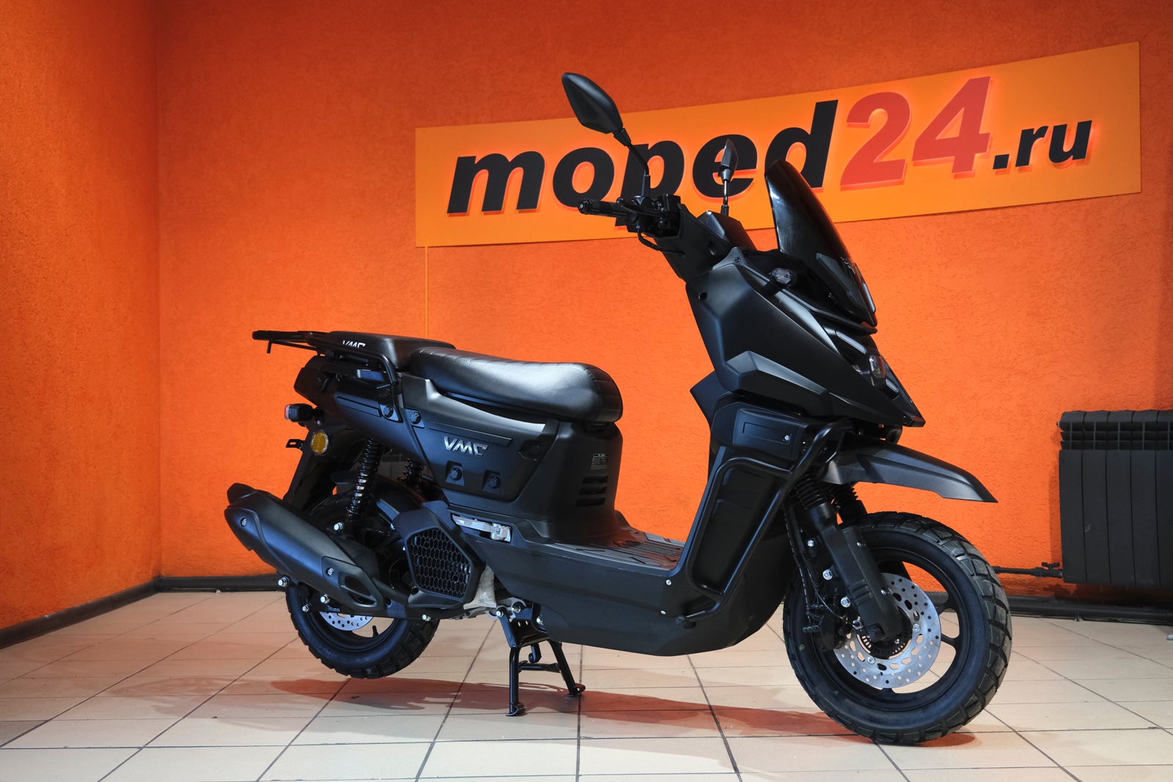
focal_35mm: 41
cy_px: 391
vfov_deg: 32.6
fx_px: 1336
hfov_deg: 47.4
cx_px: 586
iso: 1600
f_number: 4
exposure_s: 1/100
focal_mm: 27.5
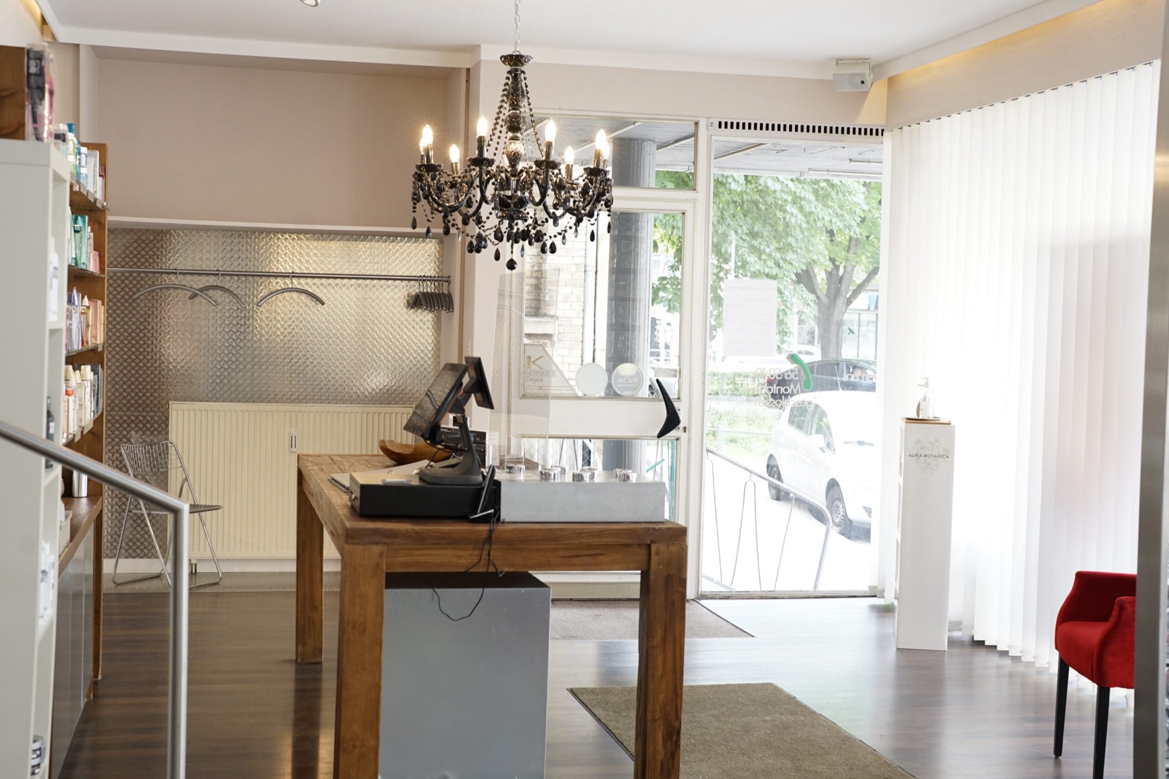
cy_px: 390
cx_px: 584
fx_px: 1623
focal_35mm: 50
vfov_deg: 27.0
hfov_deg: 39.6
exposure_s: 1/100
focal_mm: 50
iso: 800
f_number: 5
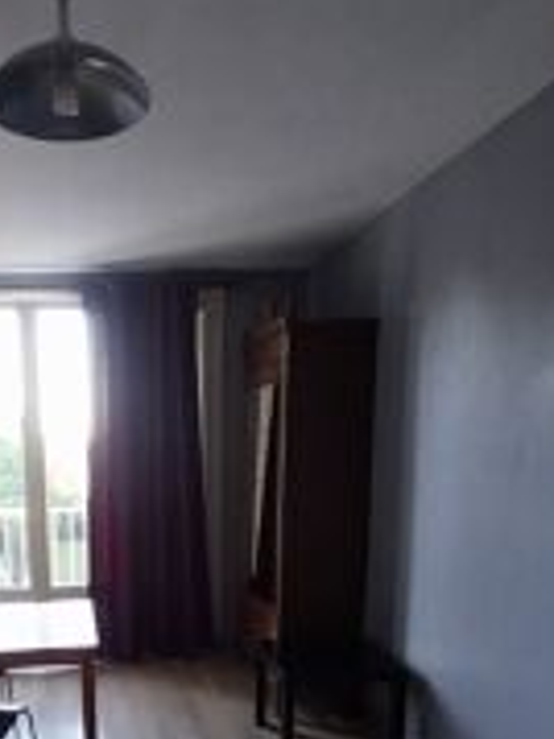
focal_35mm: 31
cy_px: 572
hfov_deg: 44.0
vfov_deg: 55.0
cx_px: 145
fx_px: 662
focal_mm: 1.13
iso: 200
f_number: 2.2
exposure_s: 1/33.4
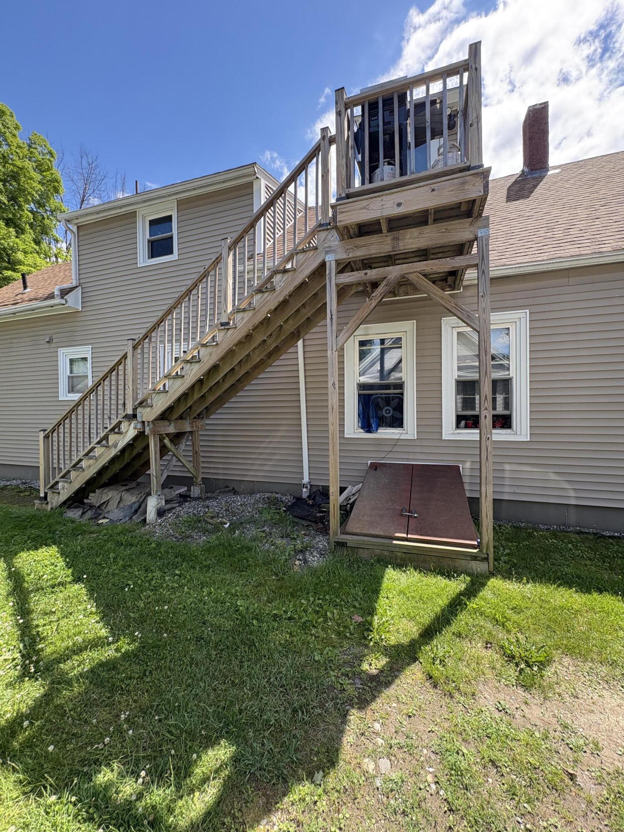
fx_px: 336
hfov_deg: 85.7
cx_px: 312
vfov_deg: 102.1
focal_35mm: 14
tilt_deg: +0.6
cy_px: 416
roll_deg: +0.6
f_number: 2.2
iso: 40
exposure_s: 1/354
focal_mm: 2.22
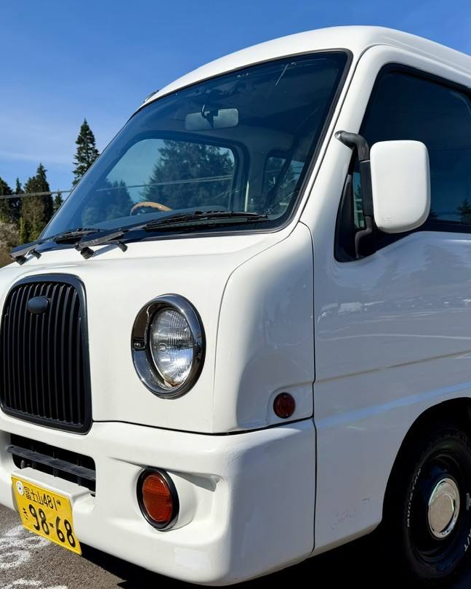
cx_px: 350
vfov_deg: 48.9
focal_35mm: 37
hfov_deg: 39.1
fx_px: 645
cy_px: 337
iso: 80
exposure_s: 1/7353
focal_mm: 6.76
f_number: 1.78
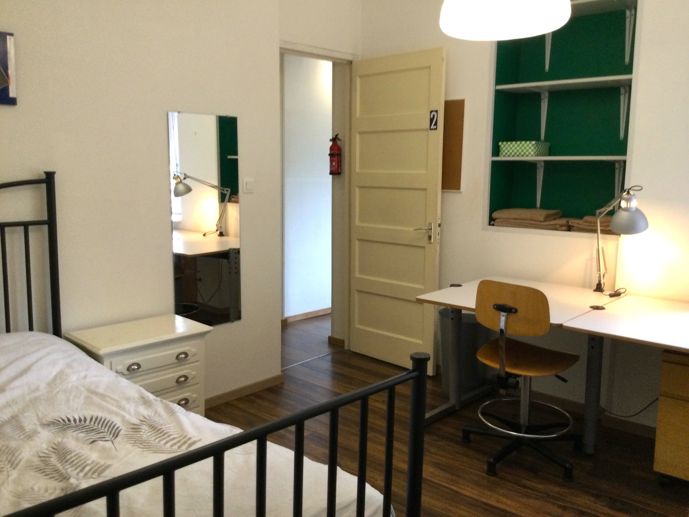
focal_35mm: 31
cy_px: 258
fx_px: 617
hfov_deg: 58.4
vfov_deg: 45.4
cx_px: 344
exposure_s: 1/33
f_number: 2.4
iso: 125
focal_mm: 3.3
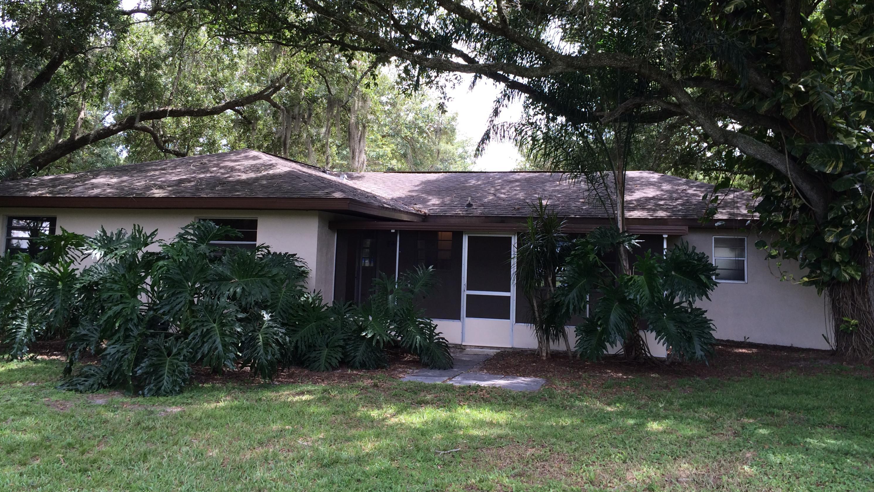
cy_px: 183
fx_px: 765
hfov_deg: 59.5
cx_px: 440
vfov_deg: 35.4
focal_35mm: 33
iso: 40
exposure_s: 1/218
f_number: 2.2
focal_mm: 4.12
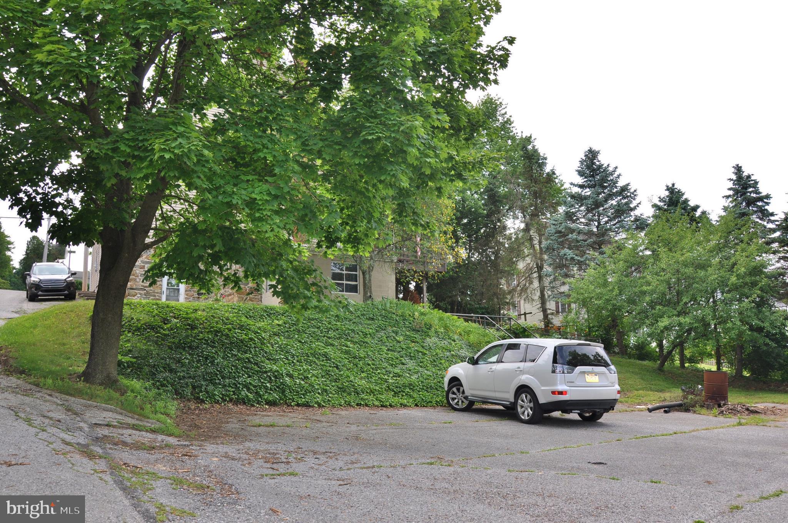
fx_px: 590
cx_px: 394
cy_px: 262
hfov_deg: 67.4
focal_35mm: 27
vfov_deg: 47.8
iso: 200
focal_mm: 18
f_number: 7.1
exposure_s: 1/200
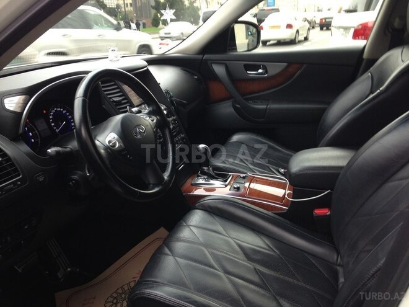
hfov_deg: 55.4
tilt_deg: -19.5
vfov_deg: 42.9
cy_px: 154
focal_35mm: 33
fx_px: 390
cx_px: 204
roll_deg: +0.8
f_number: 2.4
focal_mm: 4.12
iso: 50
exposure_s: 1/30
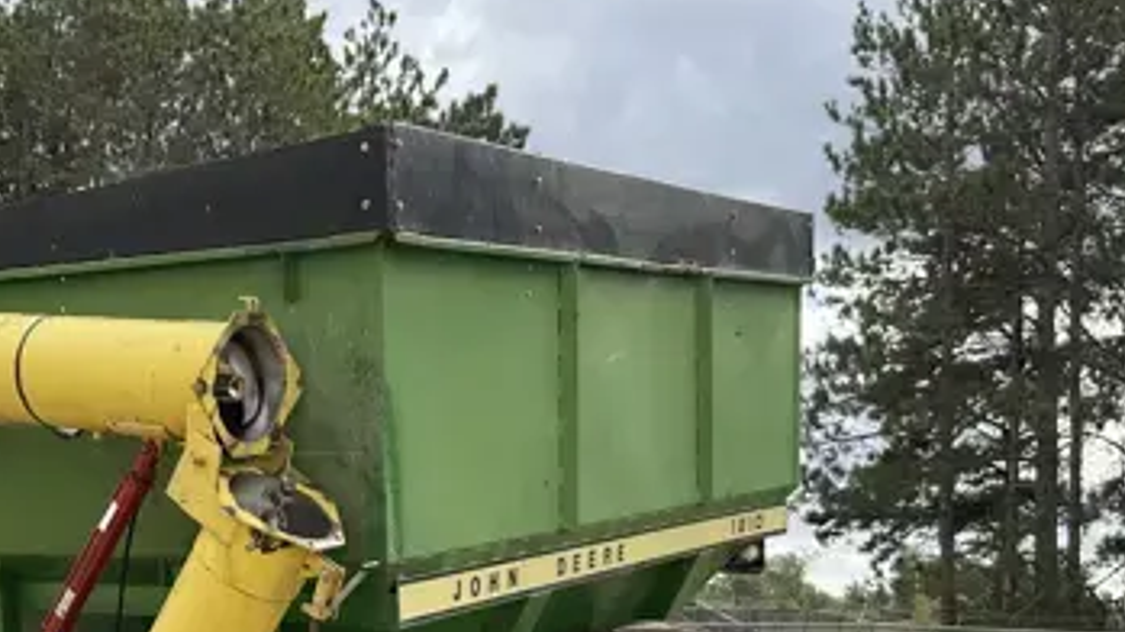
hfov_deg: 35.2
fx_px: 1730
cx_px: 271
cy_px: 700
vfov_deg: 19.8
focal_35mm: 58
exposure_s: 1/781
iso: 25
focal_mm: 3
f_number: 1.8
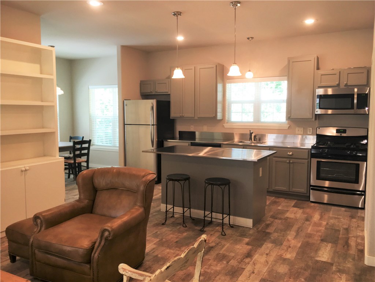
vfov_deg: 48.2
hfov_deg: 61.7
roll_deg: +0.0
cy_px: 141
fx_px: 314
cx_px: 188
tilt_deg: -5.0
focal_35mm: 29
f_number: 2.2
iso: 50
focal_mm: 4.15
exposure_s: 1/30
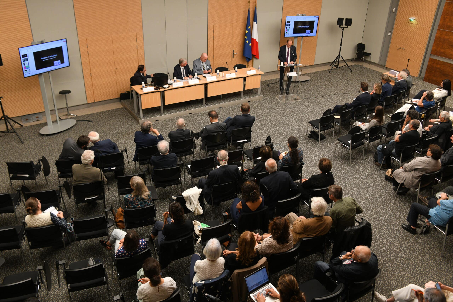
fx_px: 403
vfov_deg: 41.1
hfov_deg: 58.7
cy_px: 151
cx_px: 226
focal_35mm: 32
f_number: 5
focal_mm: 32
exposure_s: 1/100
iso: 800
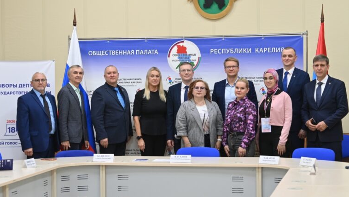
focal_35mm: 87
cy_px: 89
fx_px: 805
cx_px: 174
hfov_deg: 24.5
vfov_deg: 13.9
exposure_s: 1/320
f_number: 3.5
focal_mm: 82
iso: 2000
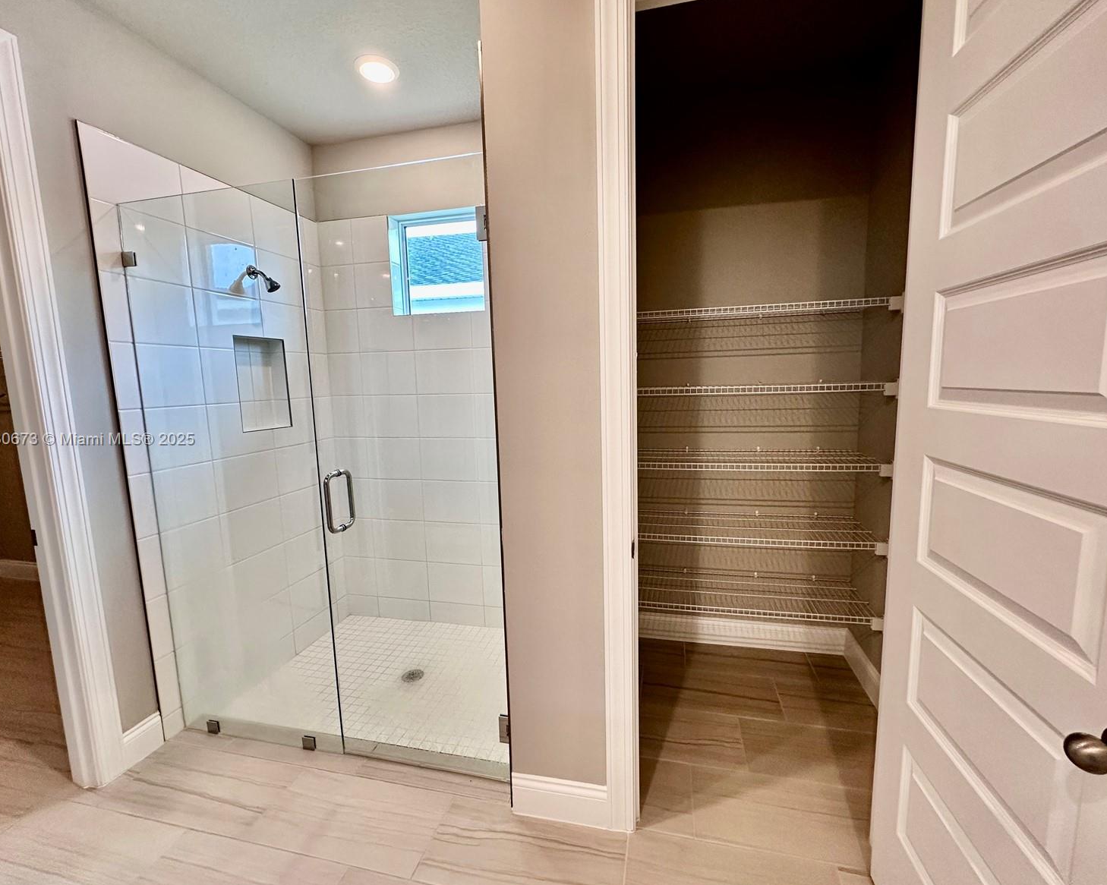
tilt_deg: -7.0
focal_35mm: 15
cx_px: 559
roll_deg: +1.4
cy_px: 440
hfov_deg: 96.8
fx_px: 491
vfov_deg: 84.0
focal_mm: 2.22
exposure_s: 1/120
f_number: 2.2
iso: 200
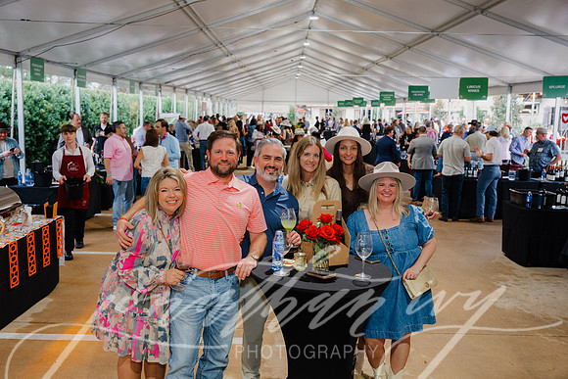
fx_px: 568
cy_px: 190
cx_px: 284
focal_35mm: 36
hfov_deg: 53.1
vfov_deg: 36.9
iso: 900
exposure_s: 1/60
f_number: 4
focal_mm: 36
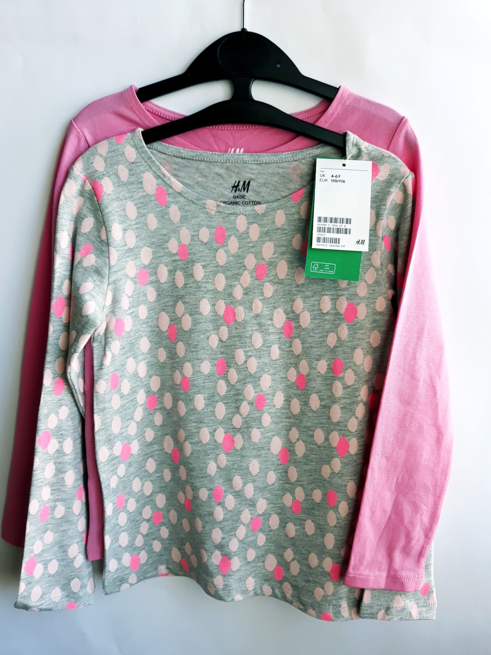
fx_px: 511
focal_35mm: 27
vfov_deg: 65.3
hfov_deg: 51.4
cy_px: 328
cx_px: 246
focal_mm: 3.71
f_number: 1.7
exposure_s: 1/50
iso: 40
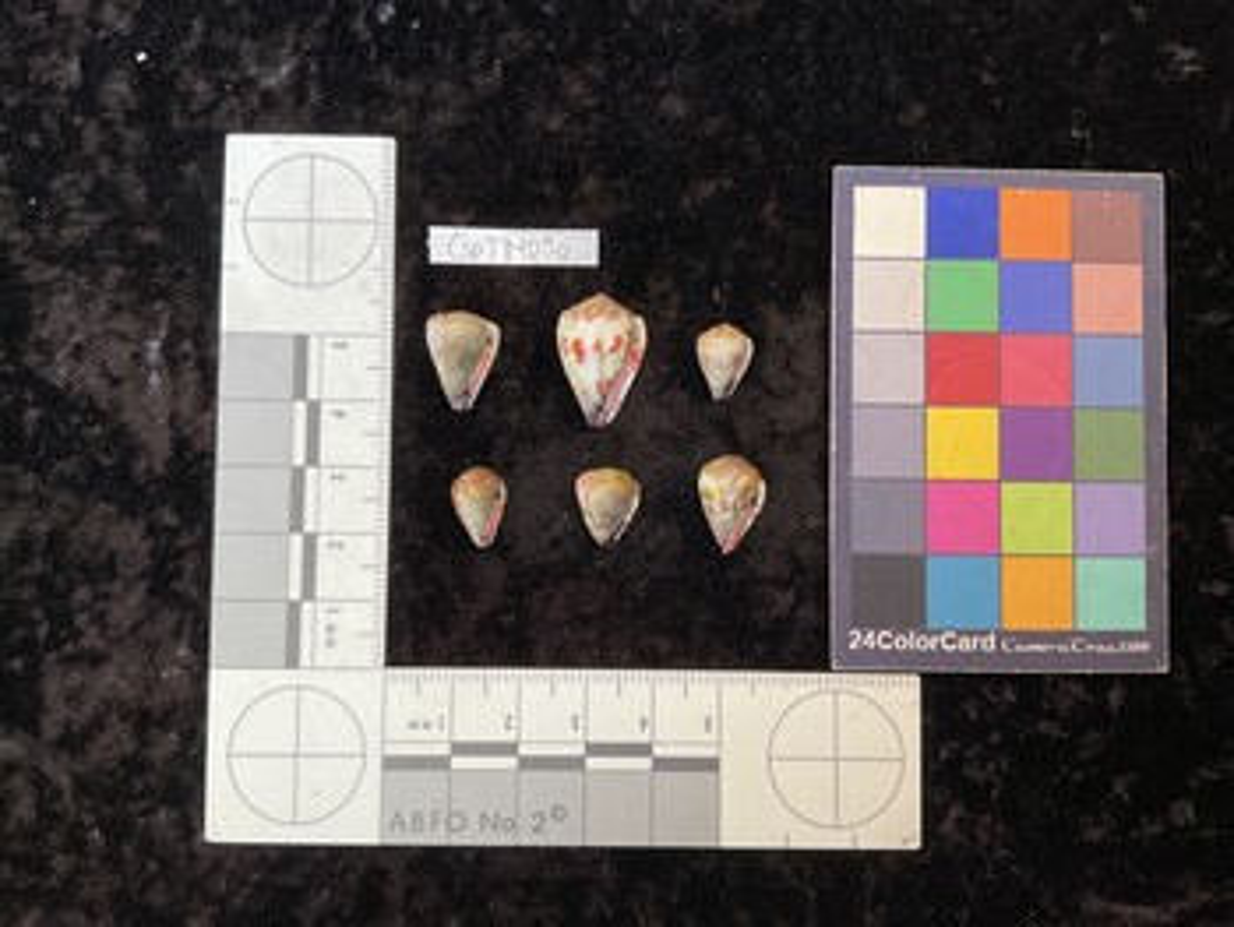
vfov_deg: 48.3
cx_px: 617
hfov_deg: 61.6
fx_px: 1035
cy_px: 464
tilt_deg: -86.4
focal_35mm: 29
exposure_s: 1/50
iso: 40
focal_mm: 3
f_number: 1.8
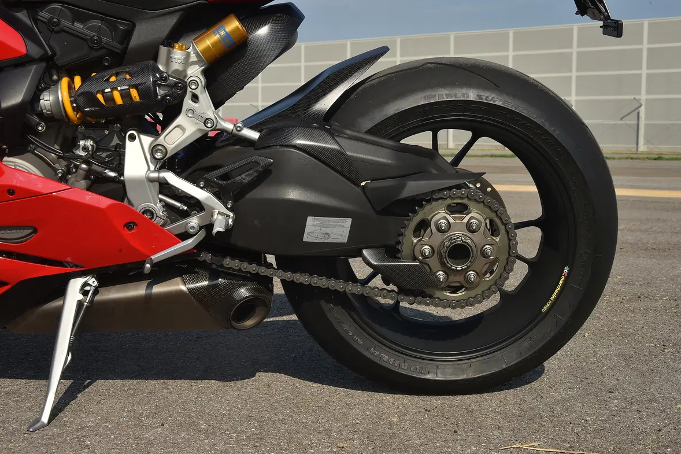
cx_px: 345
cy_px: 225
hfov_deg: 35.6
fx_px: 1059
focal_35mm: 56
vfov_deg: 24.2
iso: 250
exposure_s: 1/320
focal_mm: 55
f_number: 14
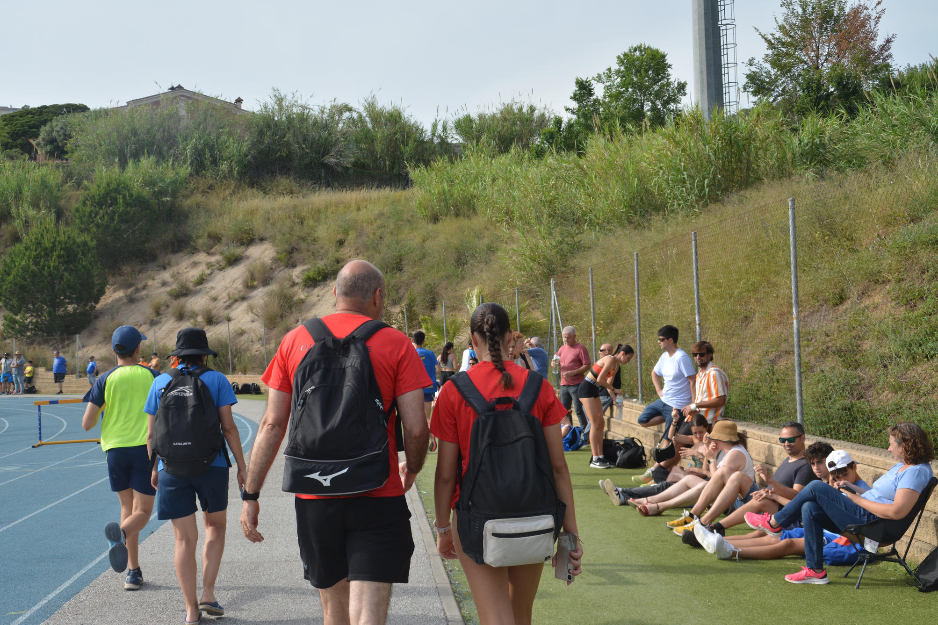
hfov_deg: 40.3
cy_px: 307
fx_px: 1277
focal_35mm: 49
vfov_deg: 27.5
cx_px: 464
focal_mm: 32
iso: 400
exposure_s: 1/1600
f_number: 6.3
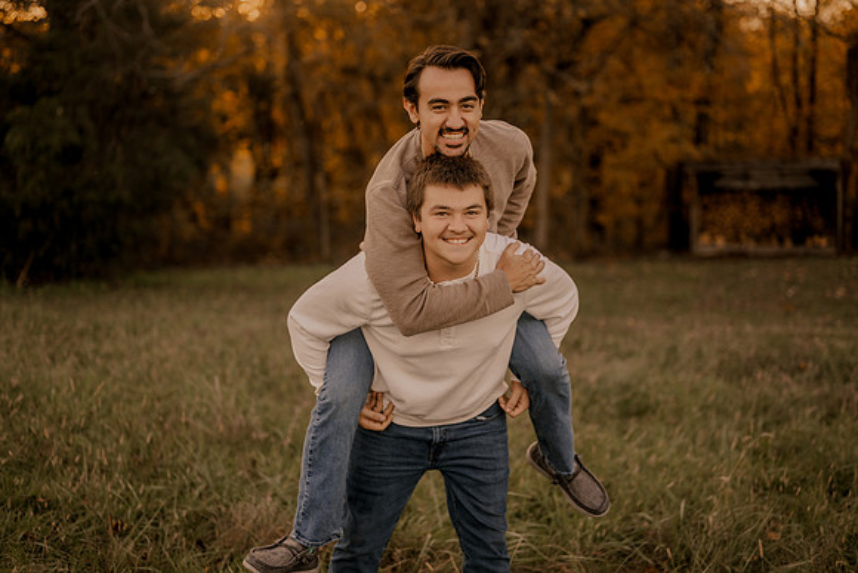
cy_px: 286
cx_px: 429
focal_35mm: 52
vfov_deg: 26.0
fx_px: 1240
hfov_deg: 38.2
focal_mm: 50
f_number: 1.8
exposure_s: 1/500
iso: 250
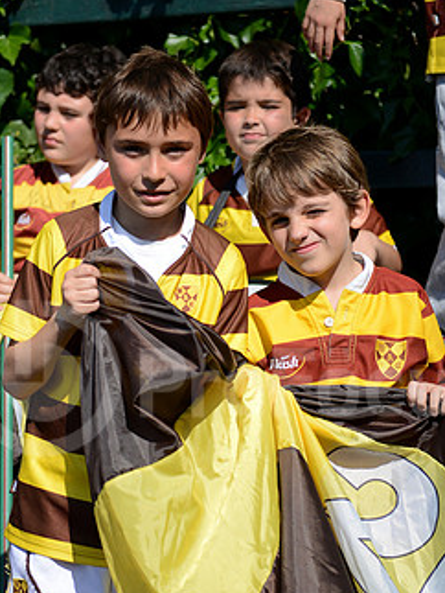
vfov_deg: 20.8
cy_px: 381
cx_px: 226
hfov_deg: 15.7
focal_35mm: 94
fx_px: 1609
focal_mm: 70
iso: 250
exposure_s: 1/4000
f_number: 2.8
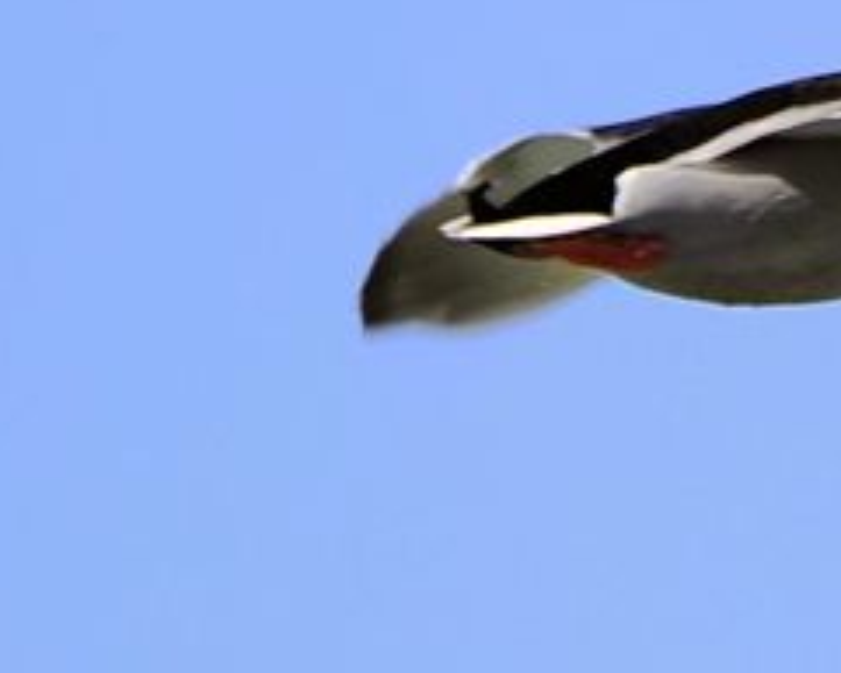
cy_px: 642
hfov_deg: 0.7
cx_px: 1602
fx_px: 69771
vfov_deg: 0.6
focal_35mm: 2802
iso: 200
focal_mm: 600
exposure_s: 1/800
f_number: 8
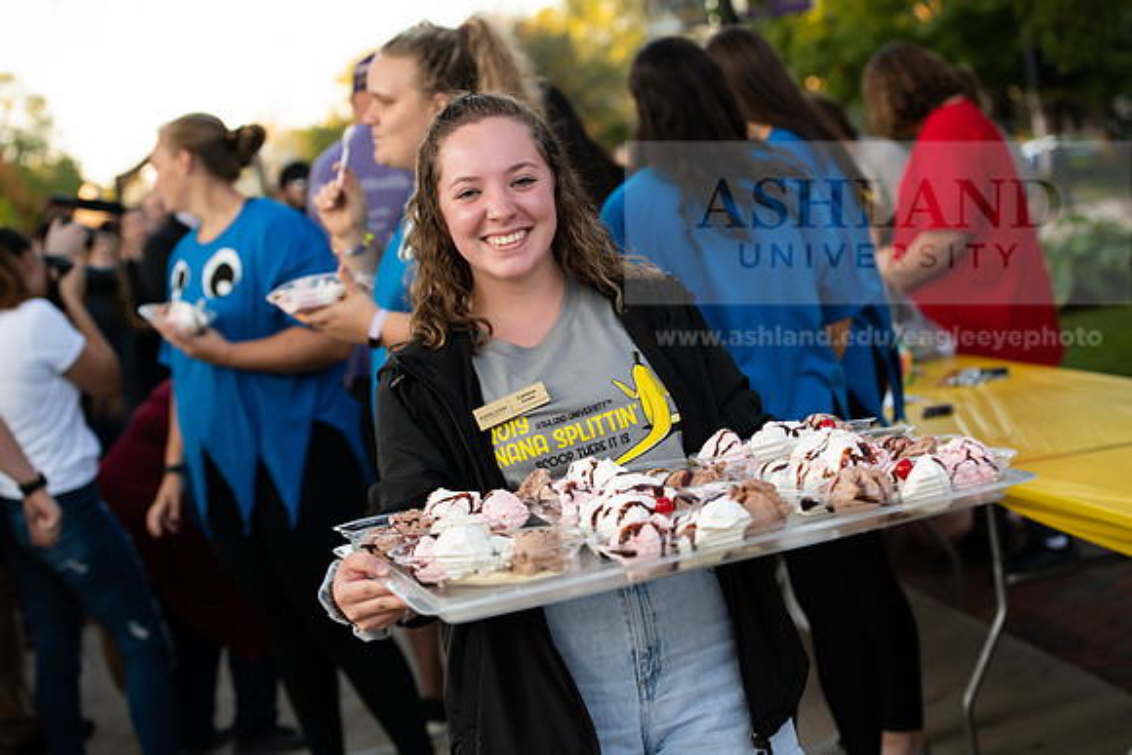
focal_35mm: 70
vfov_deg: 19.5
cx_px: 566
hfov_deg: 28.8
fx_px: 2202
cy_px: 378
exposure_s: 1/320
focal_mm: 70
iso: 640
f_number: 4
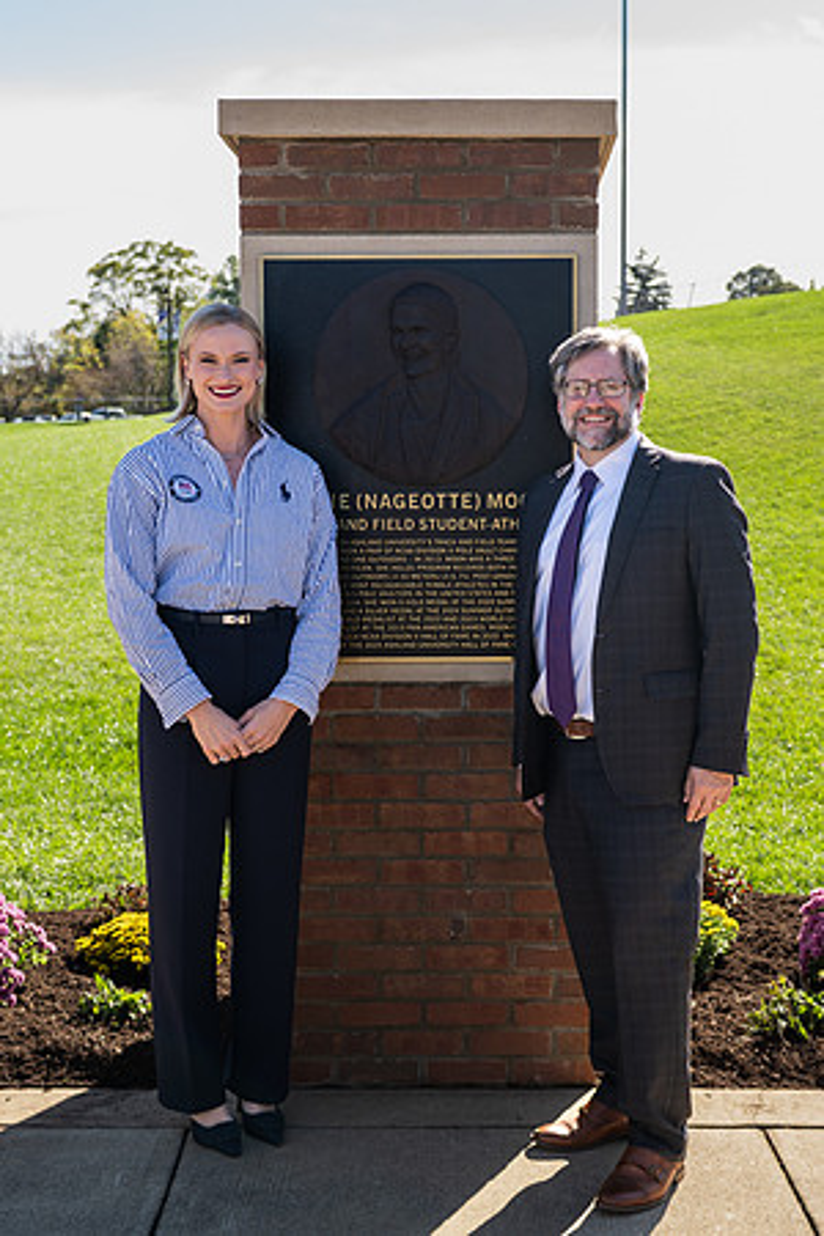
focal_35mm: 52
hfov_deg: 26.0
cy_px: 609
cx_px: 476
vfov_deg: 38.3
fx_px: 1781
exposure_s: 1/200
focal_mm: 34
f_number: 3.5
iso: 50
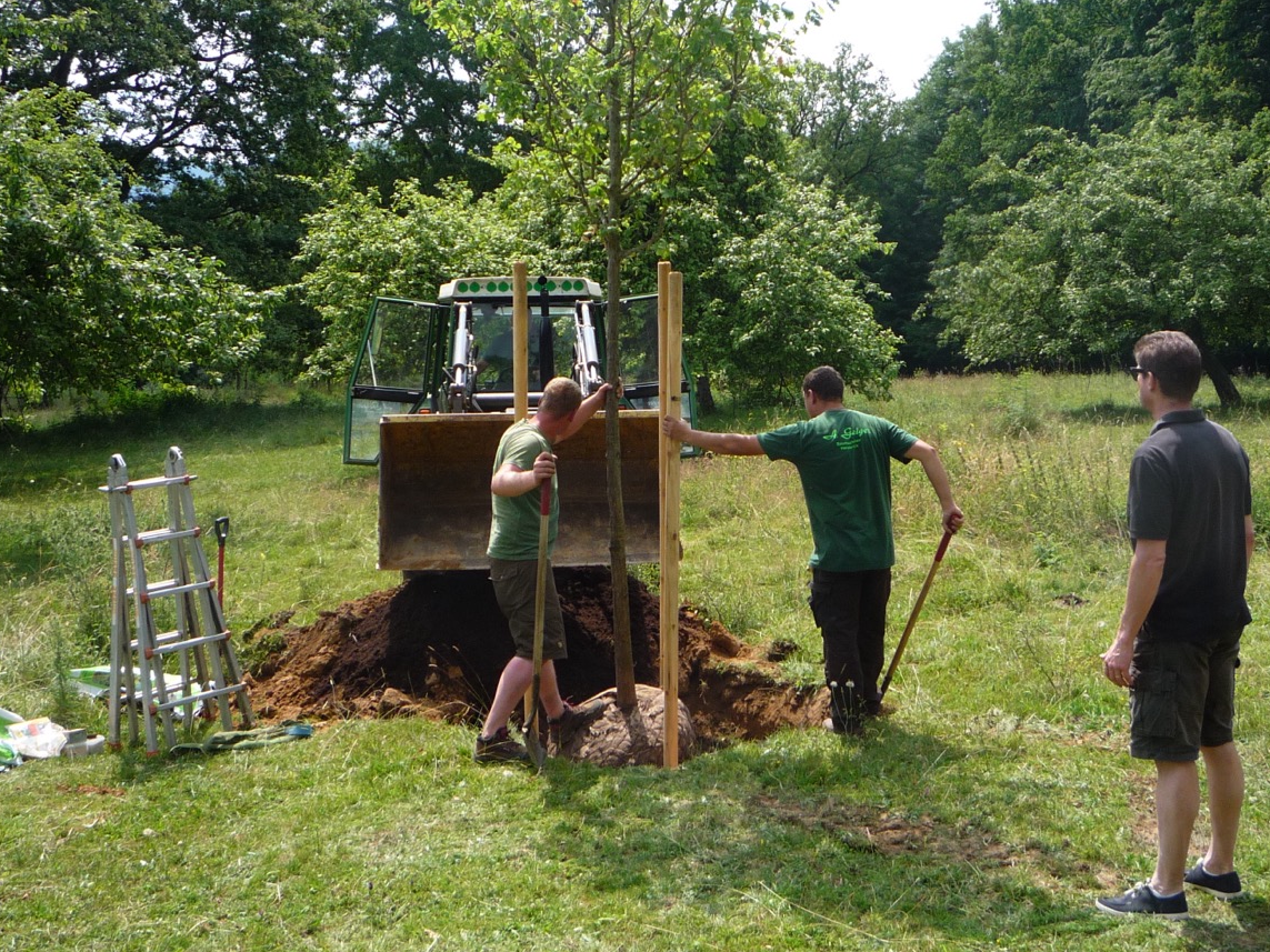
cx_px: 698
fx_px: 1541
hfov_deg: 44.7
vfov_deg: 34.3
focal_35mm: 42
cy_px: 434
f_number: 4
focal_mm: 5.2
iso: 100
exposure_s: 1/250
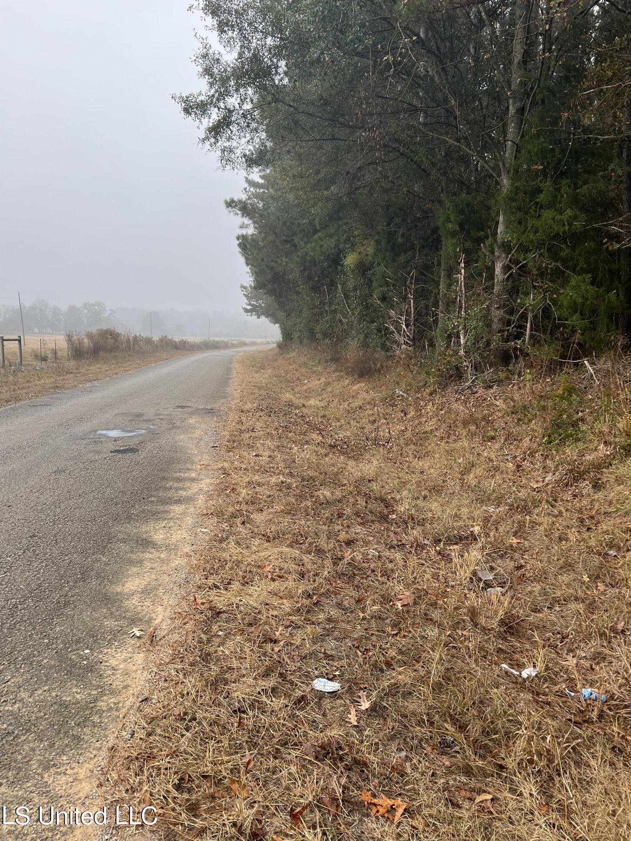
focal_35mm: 27
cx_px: 306
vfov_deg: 65.3
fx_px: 656
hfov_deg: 51.3
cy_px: 419
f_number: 1.5
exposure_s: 1/327
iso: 50
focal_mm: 5.7
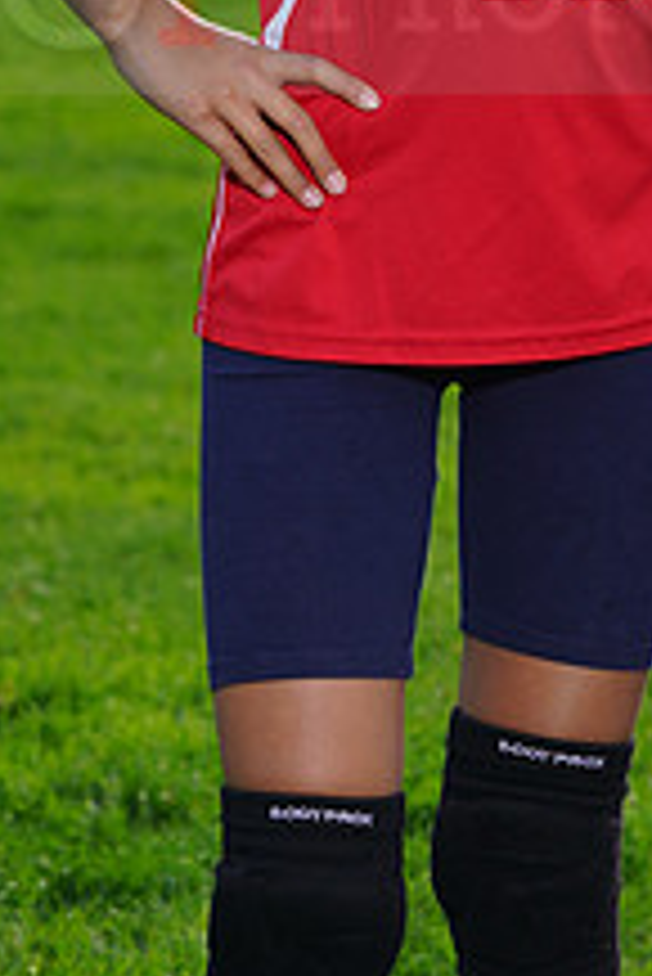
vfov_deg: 5.8
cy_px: -49
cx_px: 632
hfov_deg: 3.9
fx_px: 9628
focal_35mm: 355
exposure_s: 1/250
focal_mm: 133
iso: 160
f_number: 8
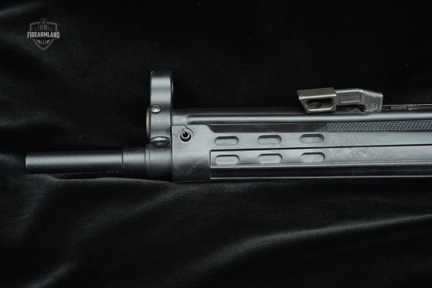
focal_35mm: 46
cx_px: 216
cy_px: 144
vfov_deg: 28.9
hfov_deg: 42.3
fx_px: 558
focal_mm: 46.5
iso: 8000
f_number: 6.3
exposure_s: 1/50
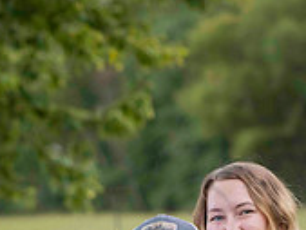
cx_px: 201
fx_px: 2265
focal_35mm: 256
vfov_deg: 5.7
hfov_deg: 7.7
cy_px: 389
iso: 400
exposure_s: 1/400
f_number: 4.5
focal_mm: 100
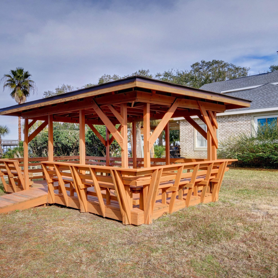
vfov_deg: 52.5
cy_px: 141
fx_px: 282
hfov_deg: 52.3
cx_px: 116
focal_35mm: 31
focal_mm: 16
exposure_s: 1/125
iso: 100
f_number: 22
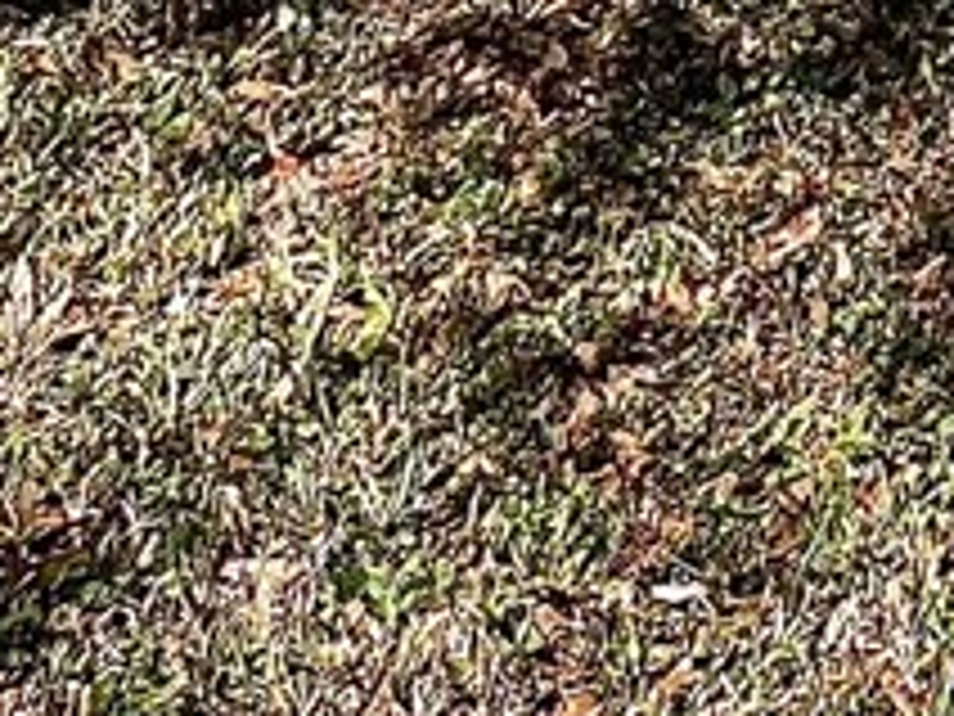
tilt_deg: +3.4
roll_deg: +0.3
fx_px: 2701
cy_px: -1297
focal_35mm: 98
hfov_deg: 18.1
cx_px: 1390
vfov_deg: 11.0
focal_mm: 1.57
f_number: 1.8
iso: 32
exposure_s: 1/986
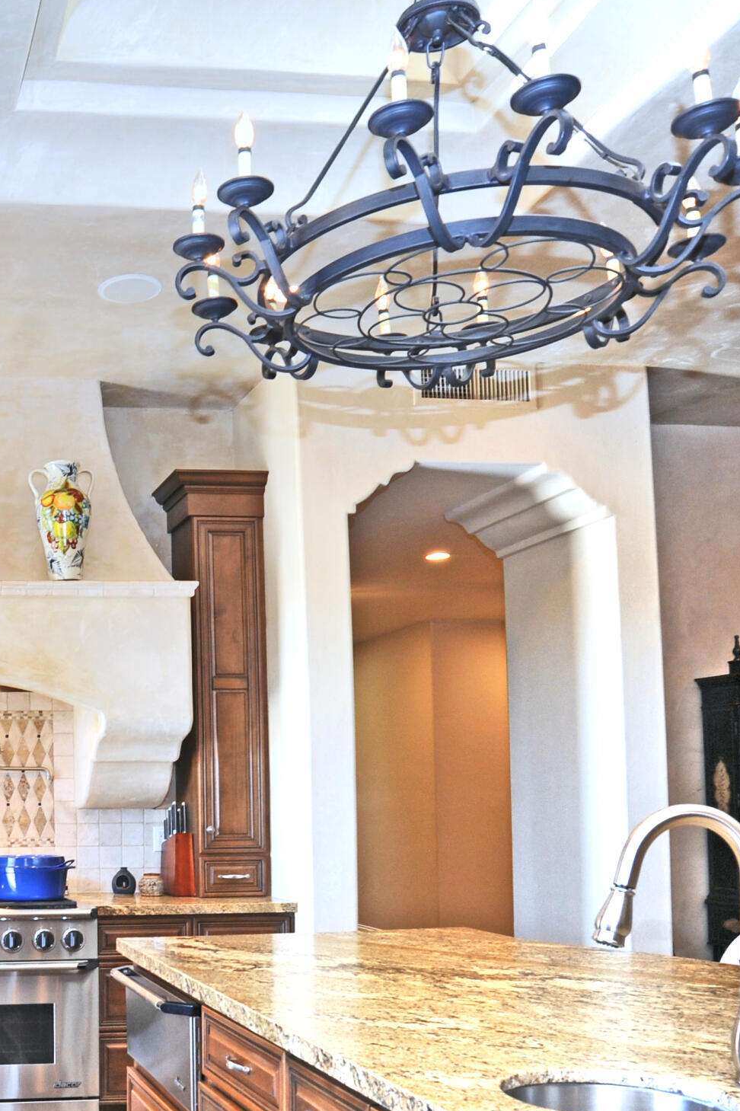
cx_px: -52
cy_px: 718
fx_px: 1141
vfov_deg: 51.2
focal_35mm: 37
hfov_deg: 32.2
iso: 500
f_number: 8
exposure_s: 1/30
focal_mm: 18
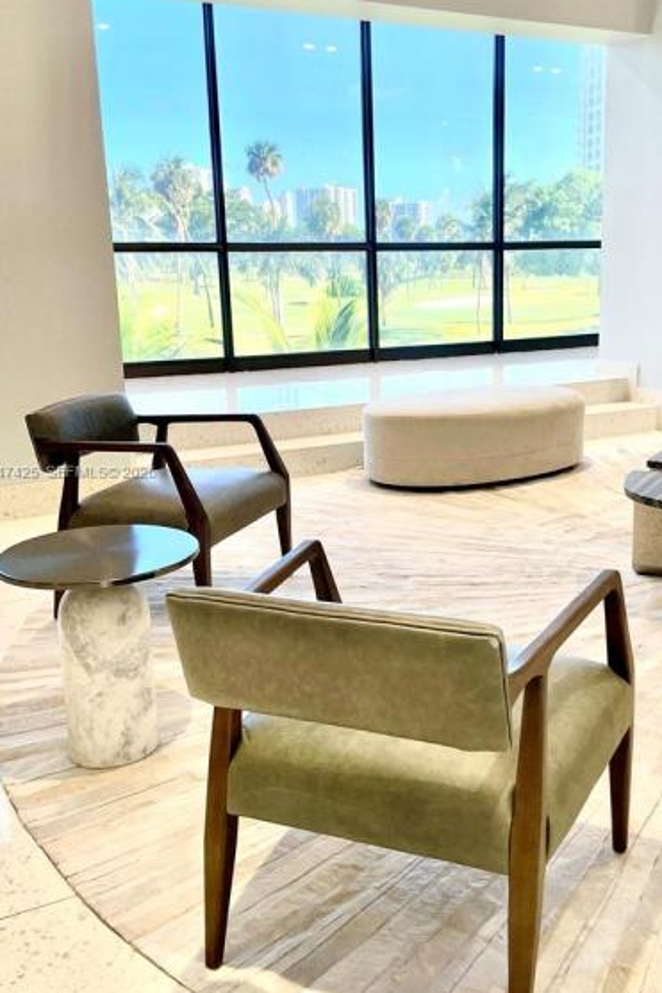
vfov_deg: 54.4
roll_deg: +1.0
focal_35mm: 35
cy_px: 473
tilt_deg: -11.0
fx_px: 965
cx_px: 439
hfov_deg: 37.5
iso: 50
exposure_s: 1/120
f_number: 1.6
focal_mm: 4.2
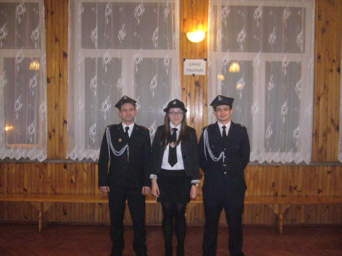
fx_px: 346
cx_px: 171
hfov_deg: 52.6
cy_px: 128
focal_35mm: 35
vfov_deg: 40.7
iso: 400
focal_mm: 5.8
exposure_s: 1/30
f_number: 2.8
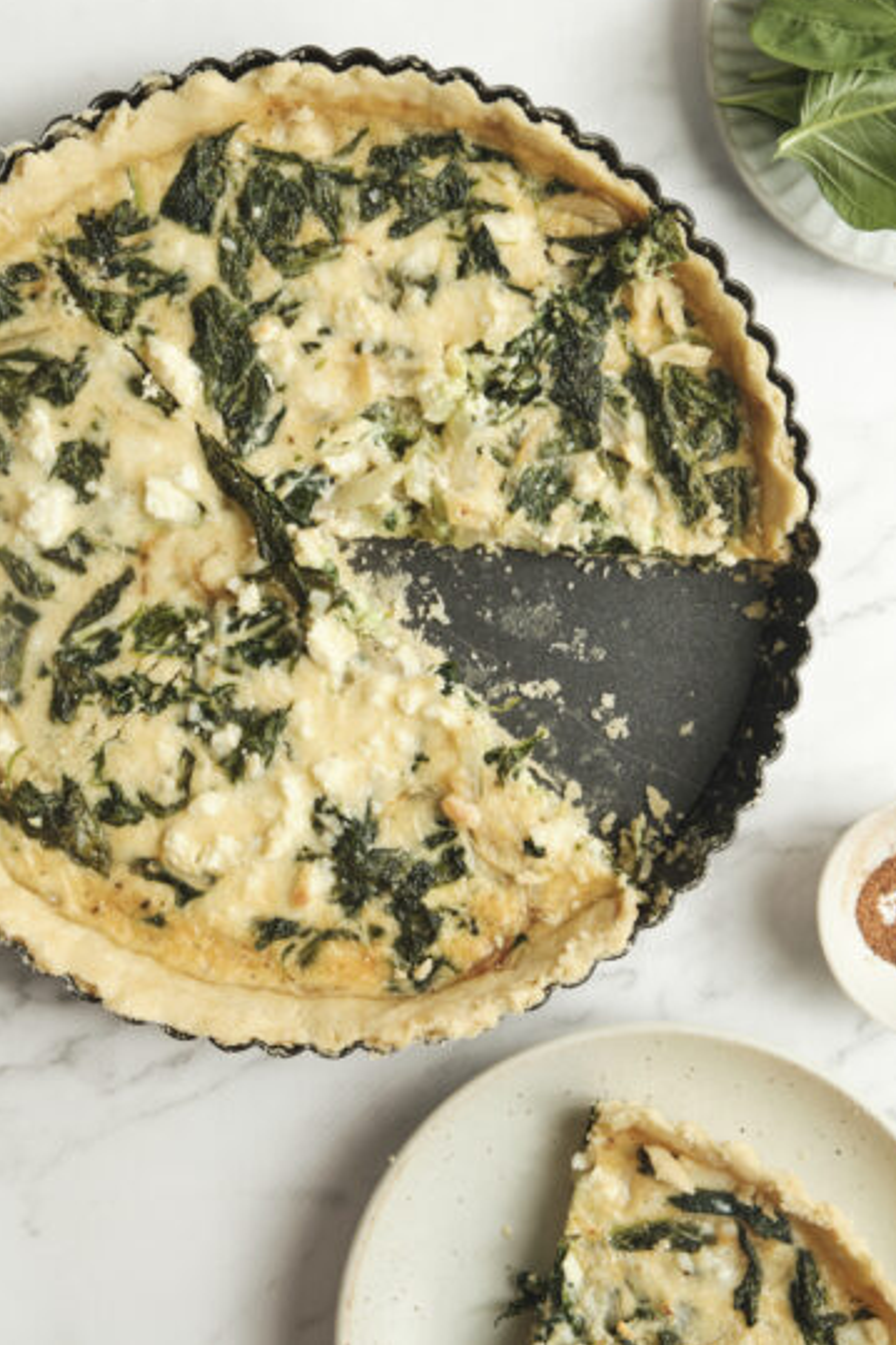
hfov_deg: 19.4
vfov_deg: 28.9
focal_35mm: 70
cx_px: 457
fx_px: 2615
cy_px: 655
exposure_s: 1/250
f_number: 8
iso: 160
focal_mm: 45.1
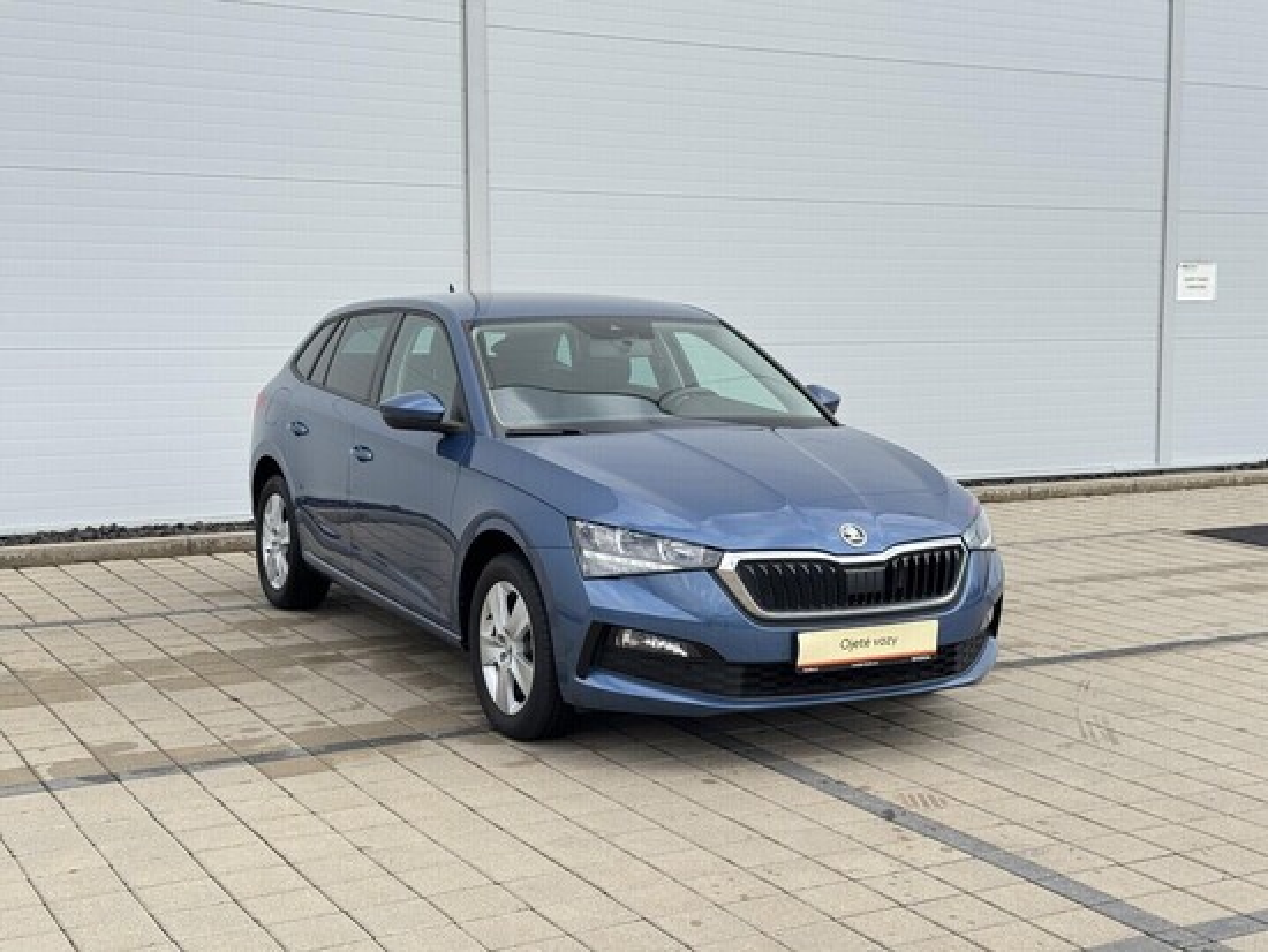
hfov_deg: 39.6
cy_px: 476
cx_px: 634
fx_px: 1759
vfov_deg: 30.3
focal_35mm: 48
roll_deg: +0.5
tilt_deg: -4.7
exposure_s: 1/1637
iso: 64
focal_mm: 6.76
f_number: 1.78
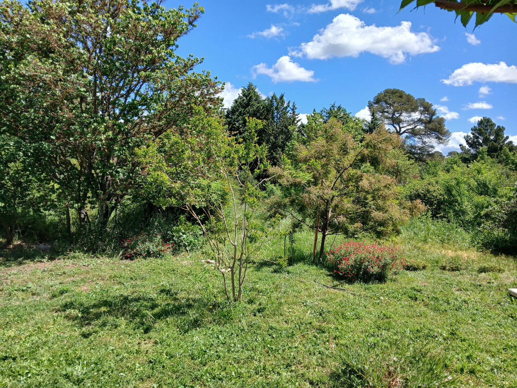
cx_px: 258
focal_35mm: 26
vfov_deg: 53.1
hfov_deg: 67.3
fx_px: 388
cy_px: 194
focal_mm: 3.98
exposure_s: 1/436
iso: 20
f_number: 1.8
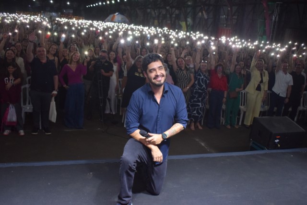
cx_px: 154
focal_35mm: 36
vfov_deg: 36.9
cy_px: 102
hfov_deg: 53.1
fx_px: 307
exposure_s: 1/60
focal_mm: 24
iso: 1600
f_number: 4
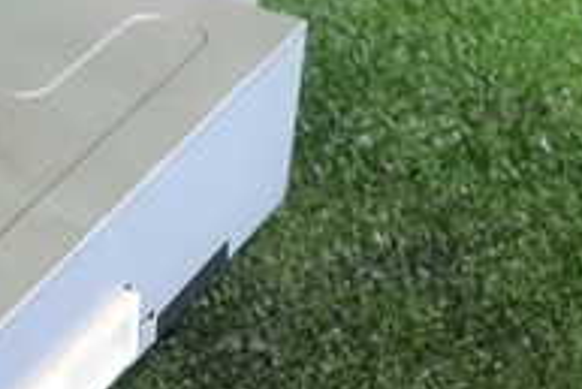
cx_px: -118
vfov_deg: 14.0
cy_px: 356
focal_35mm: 97
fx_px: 1569
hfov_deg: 19.7
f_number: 2.3
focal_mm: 5.4
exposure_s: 1/50
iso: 200
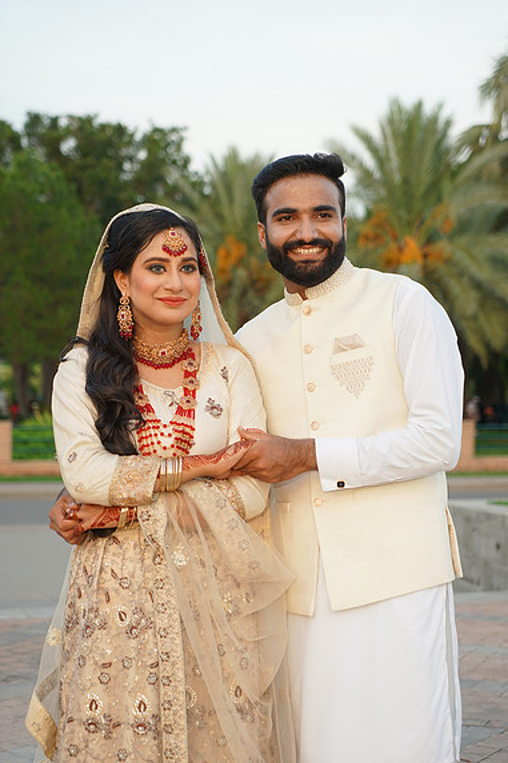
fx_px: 1504
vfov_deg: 28.5
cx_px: 257
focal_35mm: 71
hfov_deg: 19.2
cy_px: 382
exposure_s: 1/200
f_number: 4
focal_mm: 70
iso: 400
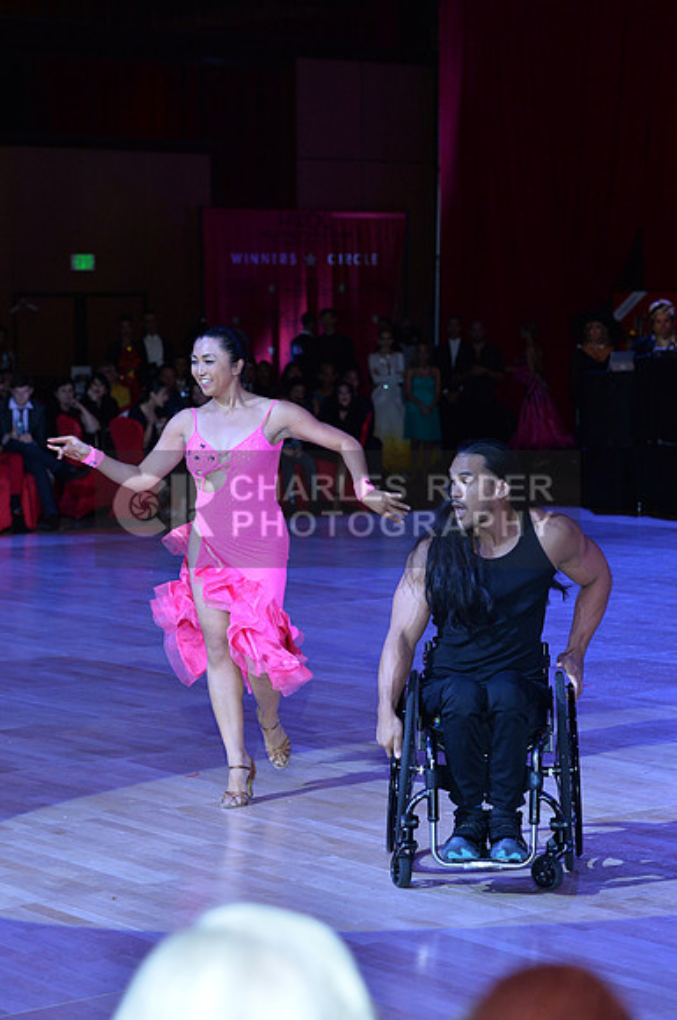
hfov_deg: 14.4
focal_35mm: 95
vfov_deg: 21.5
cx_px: 338
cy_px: 510
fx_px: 2688
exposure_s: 1/250
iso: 2000
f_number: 5
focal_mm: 95
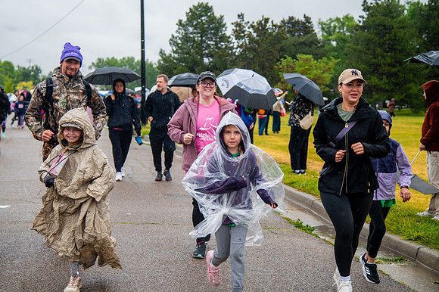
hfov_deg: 32.7
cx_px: 207
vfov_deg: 22.1
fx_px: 748
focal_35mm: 61
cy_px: 137
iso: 1600
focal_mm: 55
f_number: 4
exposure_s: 1/1600
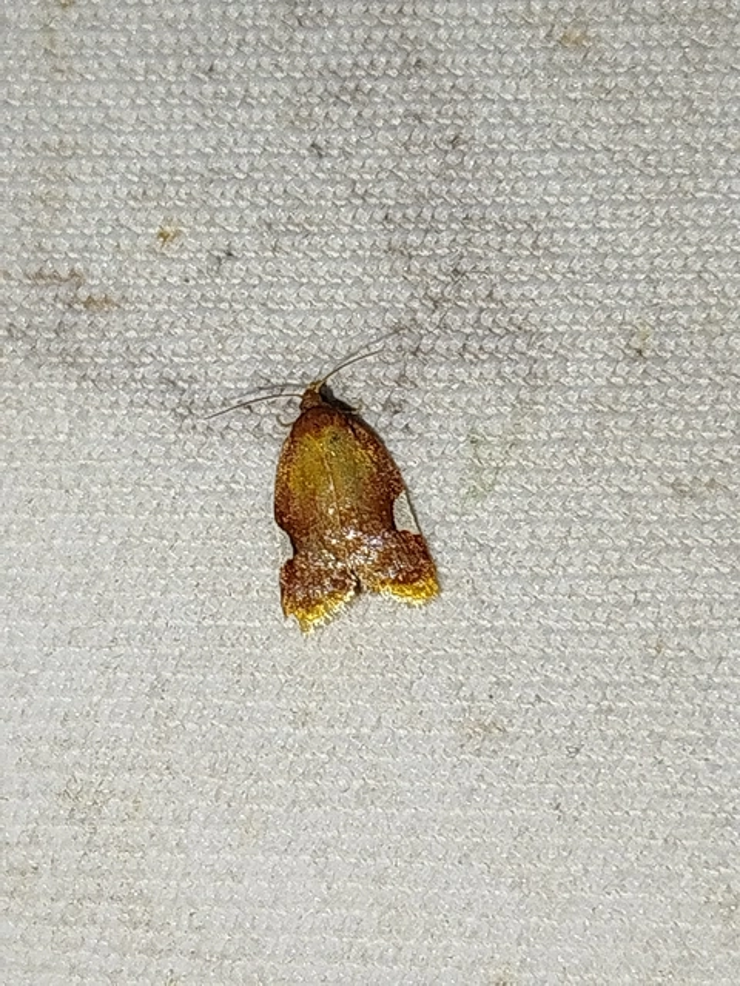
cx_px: 370
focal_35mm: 108
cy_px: 493
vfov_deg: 18.2
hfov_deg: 13.7
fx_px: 3078
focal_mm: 5.31
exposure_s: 1/50
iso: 64
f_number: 1.7
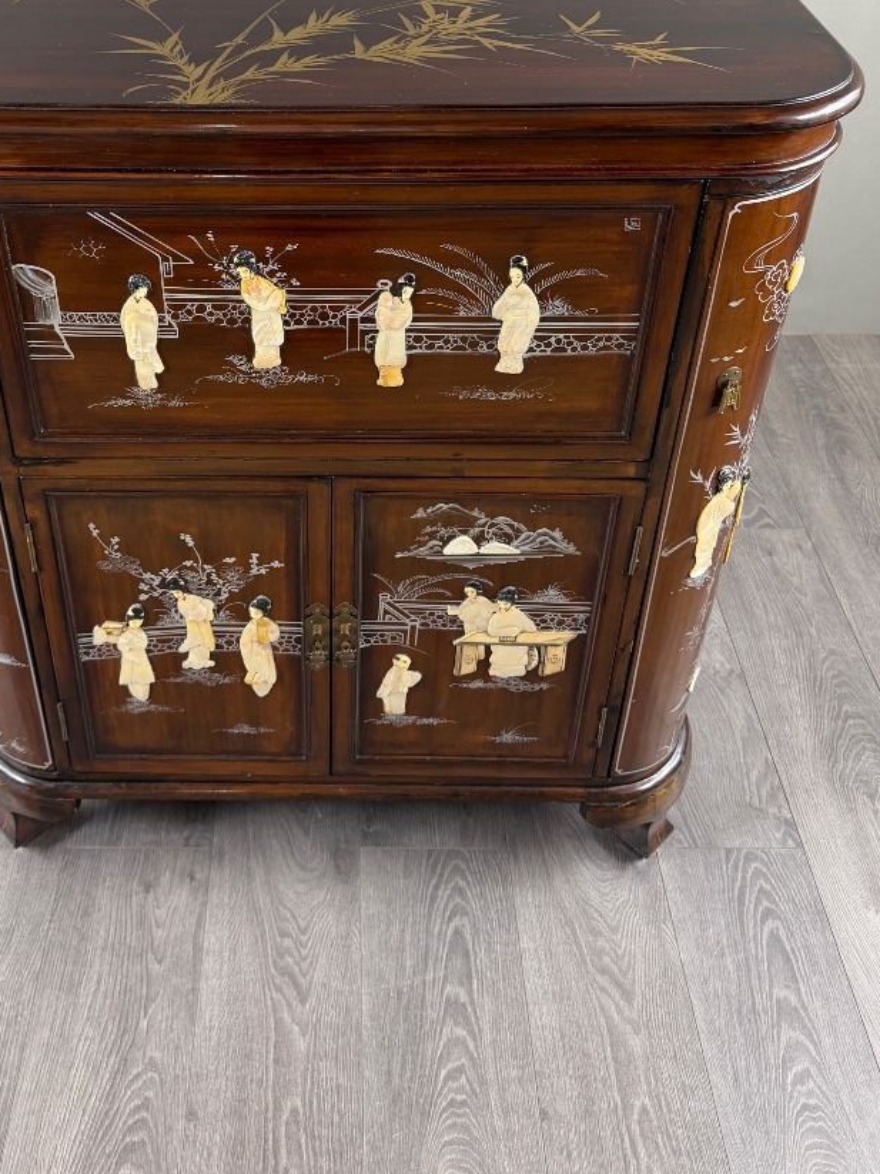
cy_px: 351
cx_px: 327
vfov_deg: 51.2
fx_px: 1187
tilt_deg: -34.3
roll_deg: -0.3
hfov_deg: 40.4
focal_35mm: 35
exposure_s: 1/50
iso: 125
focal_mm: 6.76
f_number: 1.78
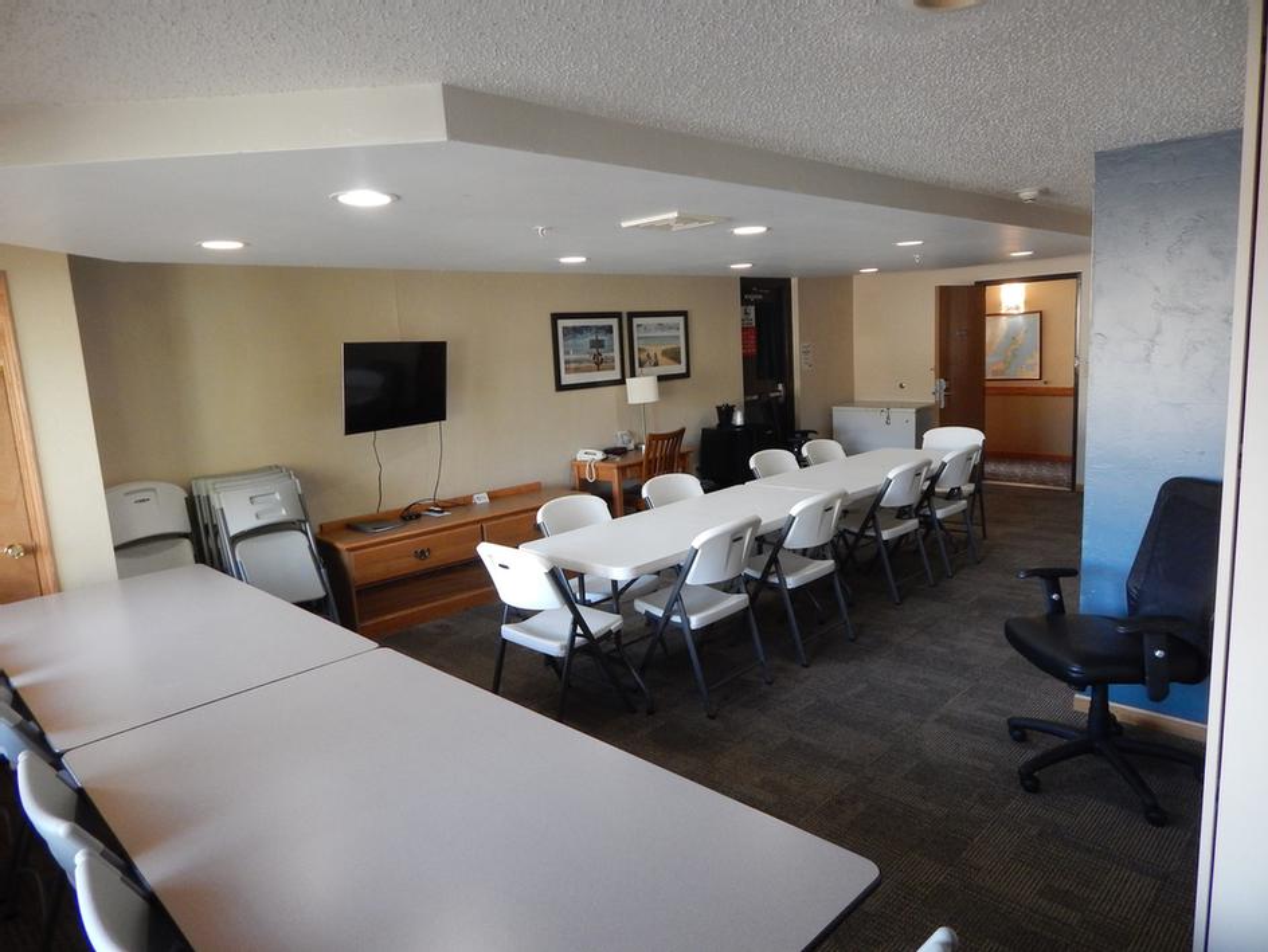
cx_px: 634
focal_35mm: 23
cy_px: 476
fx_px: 843
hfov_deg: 73.9
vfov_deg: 58.9
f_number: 3
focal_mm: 4
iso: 400
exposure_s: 1/30
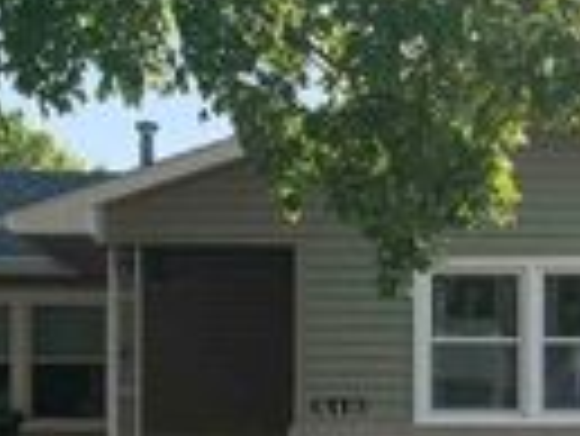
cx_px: 423
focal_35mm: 101
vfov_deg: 14.5
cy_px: 425
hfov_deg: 19.3
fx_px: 1694
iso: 25
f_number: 1.8
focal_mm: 4.25
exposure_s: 1/783
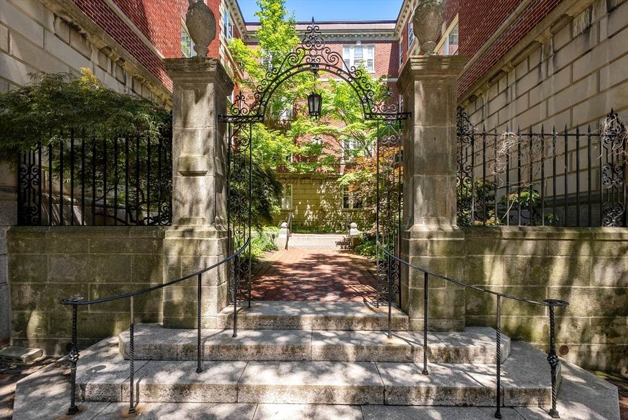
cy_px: 210
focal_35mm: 16
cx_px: 314
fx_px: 279
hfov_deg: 96.7
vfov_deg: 73.8
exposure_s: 1/200
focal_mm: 16
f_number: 7.1
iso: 320
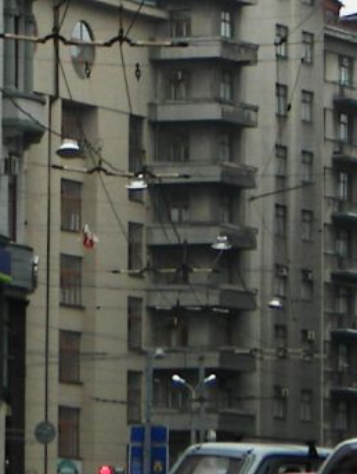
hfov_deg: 3.4
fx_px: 5984
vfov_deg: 4.5
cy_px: 22
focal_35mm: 436
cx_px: 61
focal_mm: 19.5
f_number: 3.2
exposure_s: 1/40
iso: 50
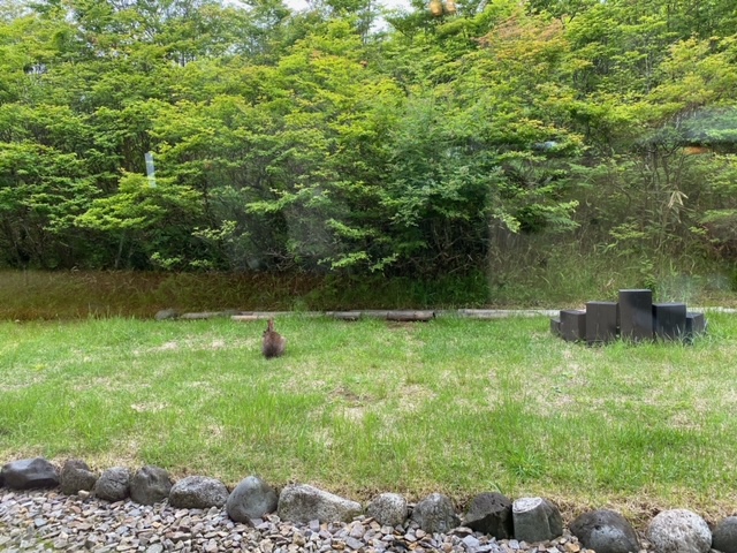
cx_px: 368
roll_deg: +3.2
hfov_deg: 67.3
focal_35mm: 26
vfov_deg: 53.1
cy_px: 276
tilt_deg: -6.0
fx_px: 554
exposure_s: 1/121
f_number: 1.8
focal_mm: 4.25
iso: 50
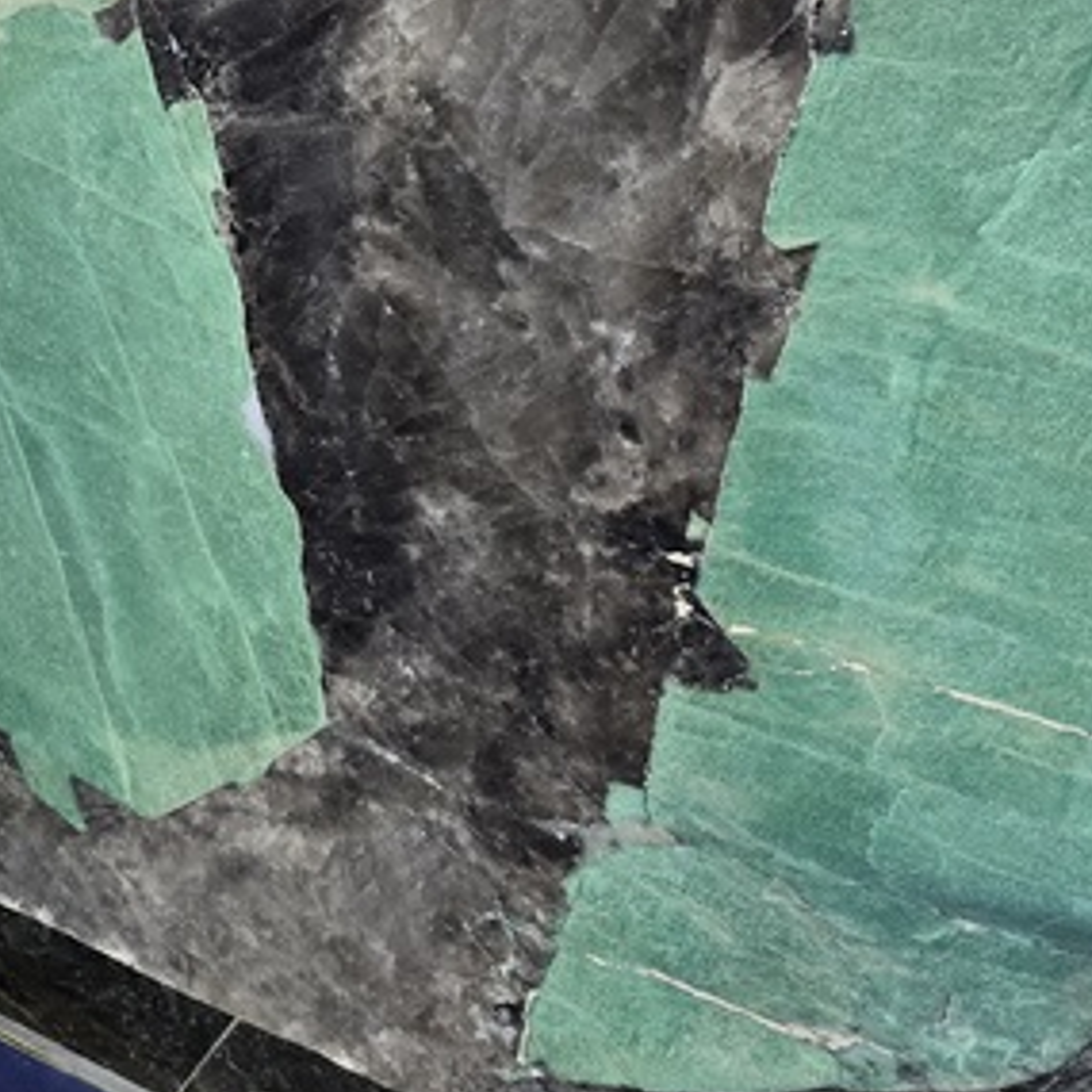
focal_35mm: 57
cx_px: 199
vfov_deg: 29.3
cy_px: 211
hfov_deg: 29.3
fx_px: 2034
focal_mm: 6.3
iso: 200
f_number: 1.7
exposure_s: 1/100
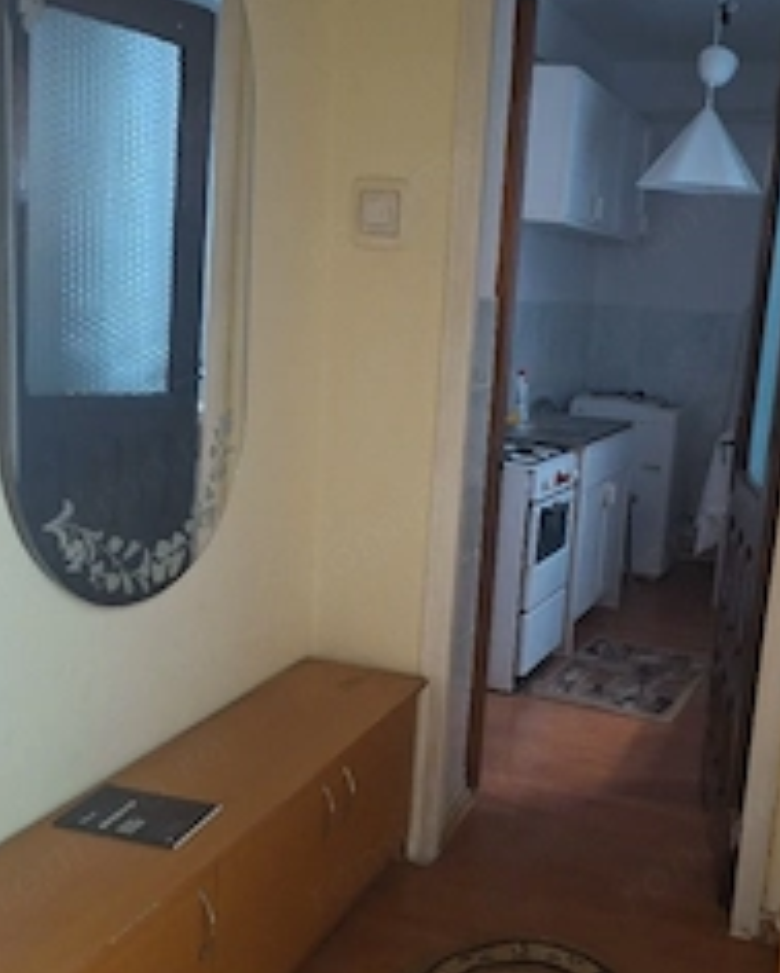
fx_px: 1096
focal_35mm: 38
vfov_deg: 47.8
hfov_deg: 38.8
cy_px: 548
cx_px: 512
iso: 1250
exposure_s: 1/17
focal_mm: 5.54
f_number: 1.8
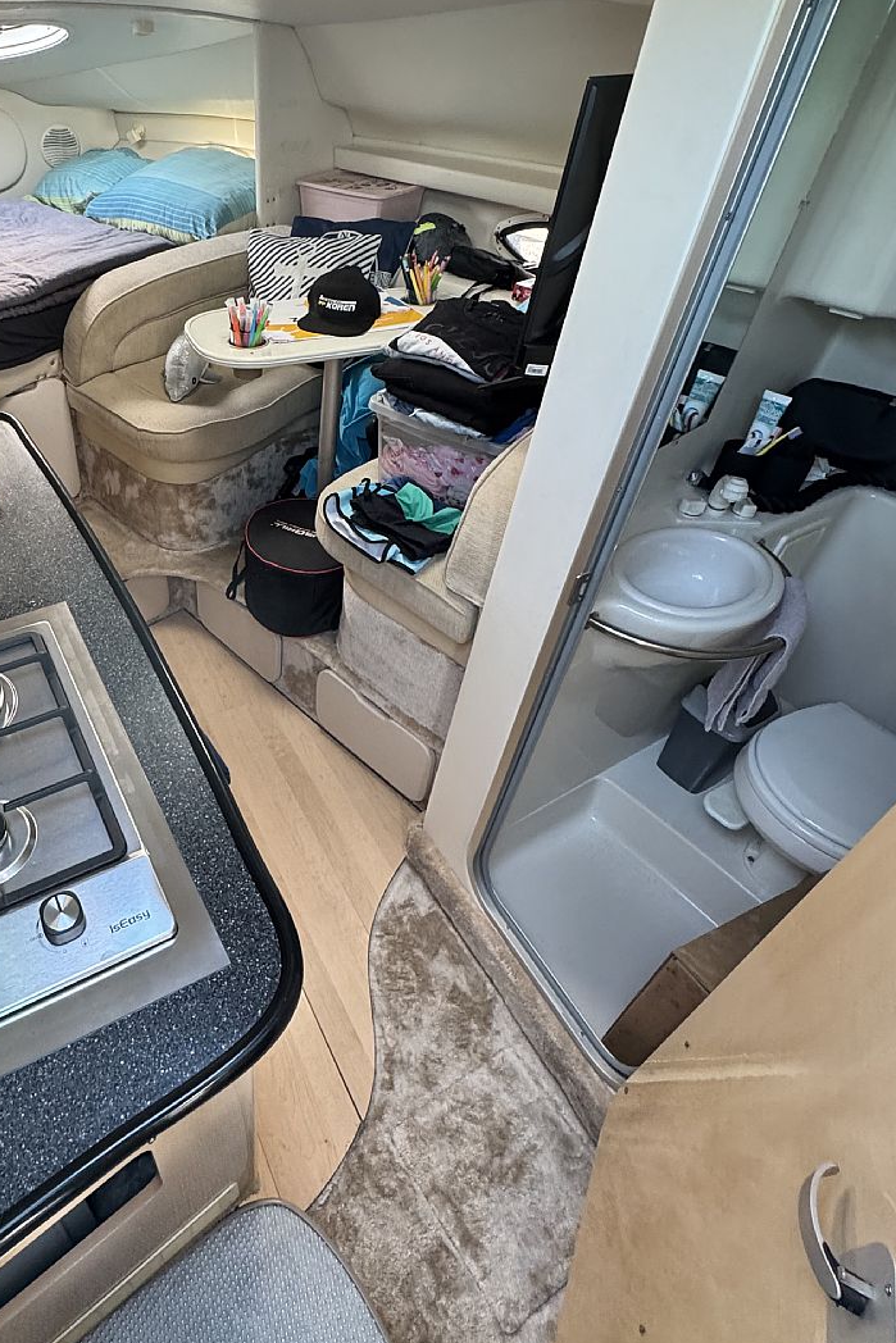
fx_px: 746
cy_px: 602
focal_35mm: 20
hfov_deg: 58.7
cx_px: 224
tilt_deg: -36.9
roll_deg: -0.2
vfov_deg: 83.7
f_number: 2.2
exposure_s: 1/85
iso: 320
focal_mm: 2.22
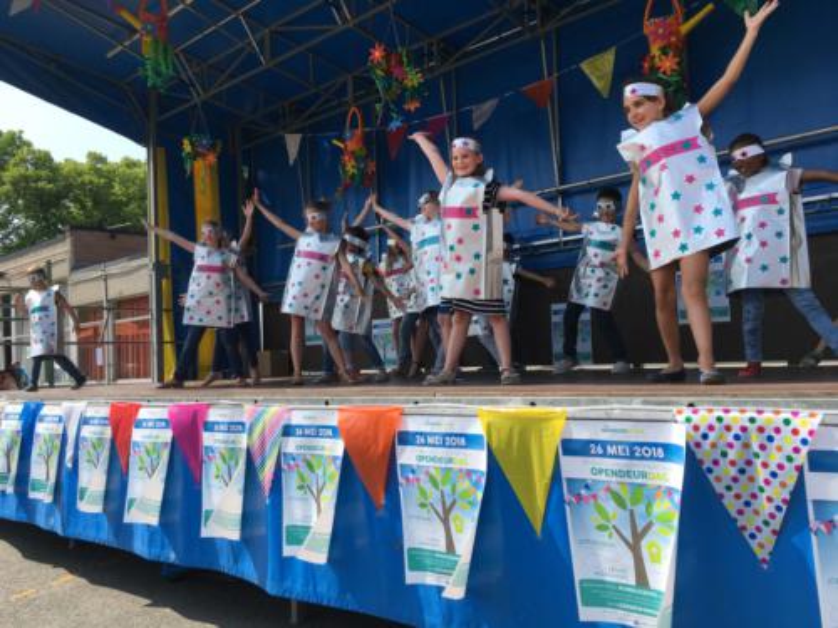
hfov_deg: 61.7
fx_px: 702
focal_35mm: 29
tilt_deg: +2.1
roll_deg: +1.5
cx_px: 419
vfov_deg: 48.2
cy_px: 314
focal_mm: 4.15
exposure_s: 1/1040
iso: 25
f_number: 2.2
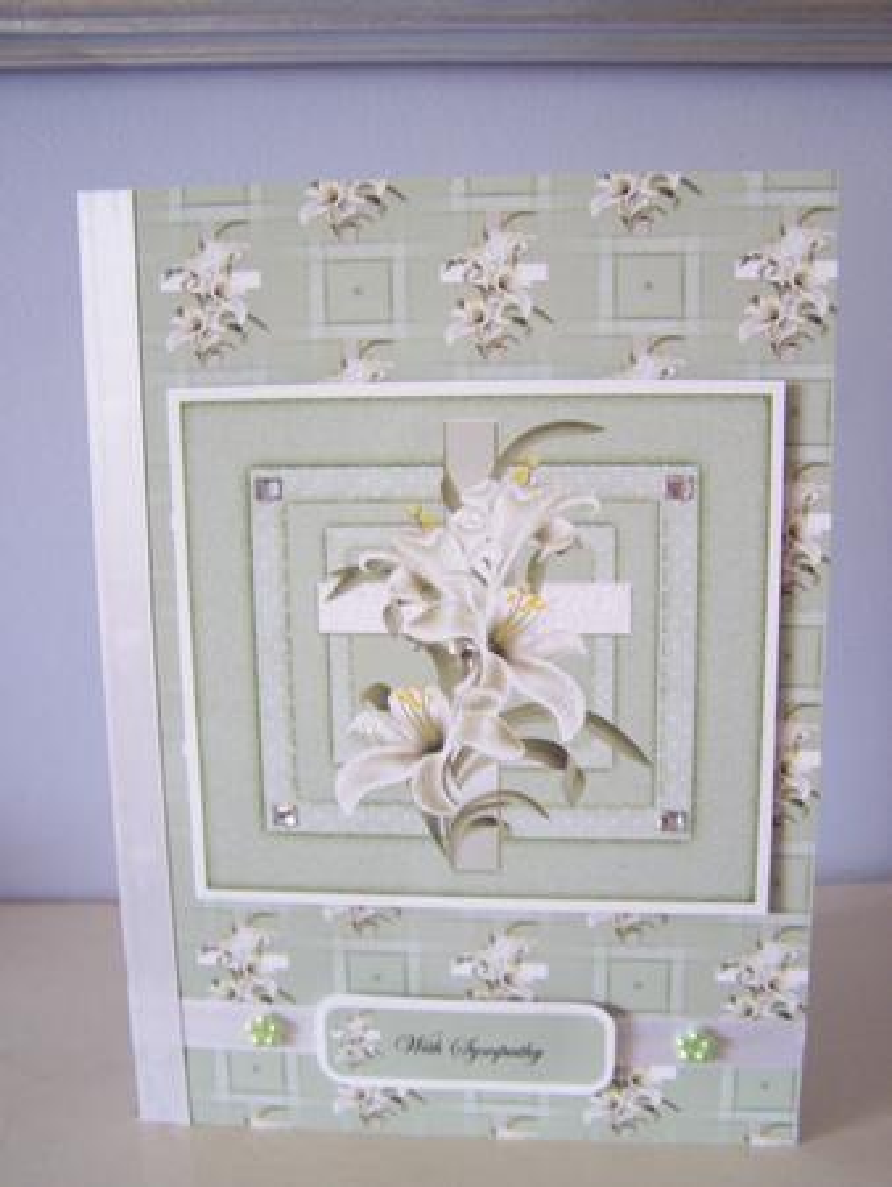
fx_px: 1304
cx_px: 446
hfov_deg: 37.8
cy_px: 594
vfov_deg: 49.0
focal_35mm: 38
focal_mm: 6.3
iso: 140
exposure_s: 1/10
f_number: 2.8
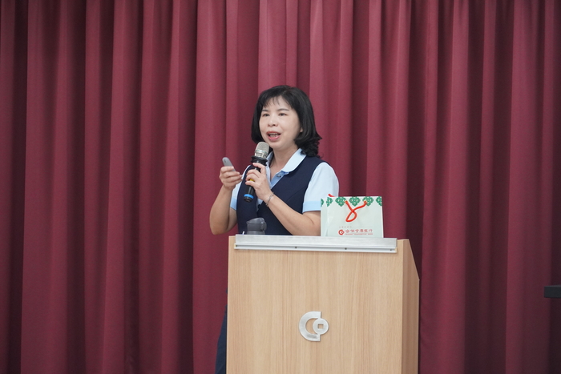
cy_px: 187
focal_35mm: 146
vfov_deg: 9.4
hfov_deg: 14.1
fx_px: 2268
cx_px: 280
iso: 2500
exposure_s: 1/200
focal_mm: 97
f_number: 5.6
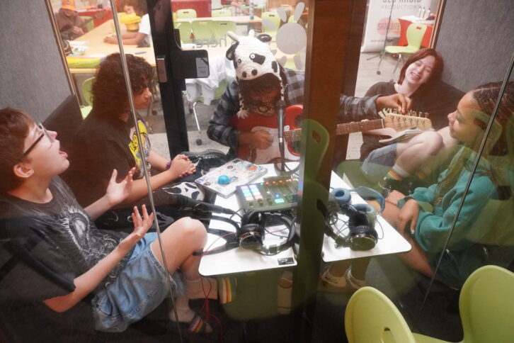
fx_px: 364
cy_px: 172
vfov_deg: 50.4
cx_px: 257
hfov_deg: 70.4
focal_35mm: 26
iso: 8000
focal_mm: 17
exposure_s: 1/80
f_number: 5.6
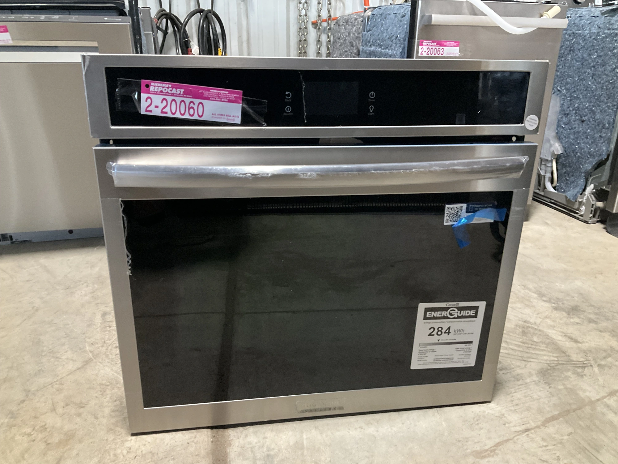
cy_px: 232
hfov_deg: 61.7
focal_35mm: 29
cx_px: 309
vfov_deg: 48.2
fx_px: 518
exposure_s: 1/40
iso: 200
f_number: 1.8
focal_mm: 3
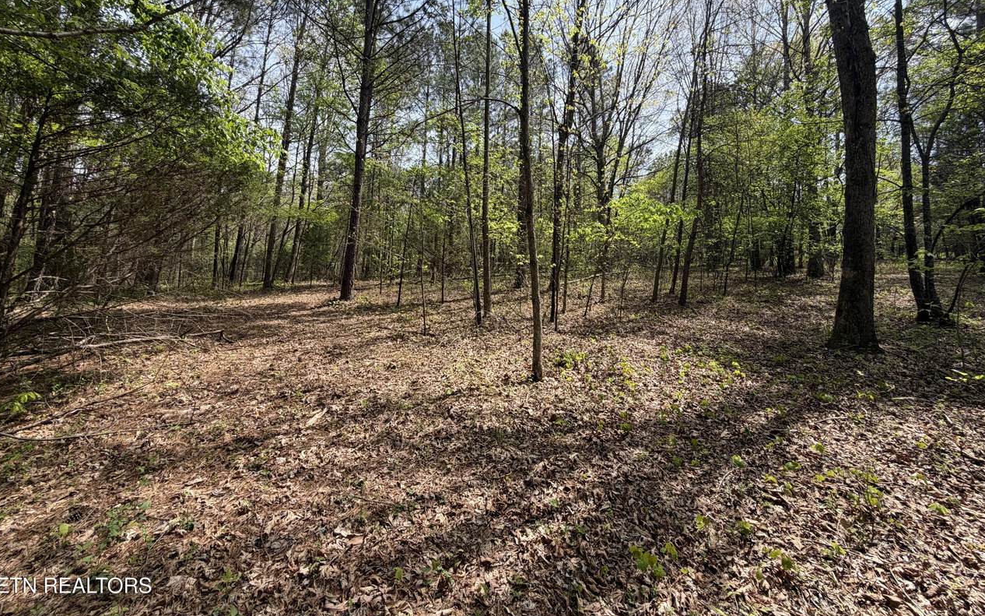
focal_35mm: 15
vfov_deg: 74.0
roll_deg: -1.1
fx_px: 403
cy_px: 246
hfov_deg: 101.5
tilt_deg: +6.5
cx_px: 492
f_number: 2.2
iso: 40
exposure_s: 1/559
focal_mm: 2.22
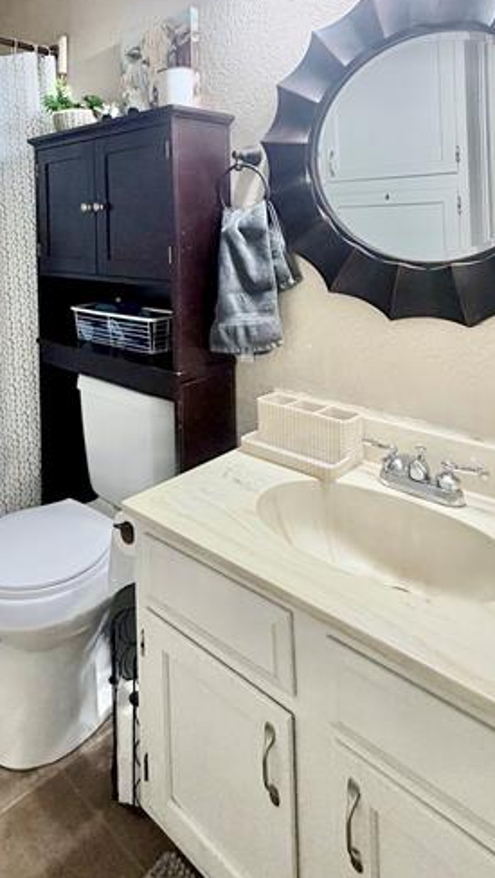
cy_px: 232
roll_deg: +1.3
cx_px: 81
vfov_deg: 71.7
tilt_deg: -0.5
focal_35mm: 24
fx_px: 559
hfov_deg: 44.8
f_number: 2.2
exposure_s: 1/120
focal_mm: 2.22
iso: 160
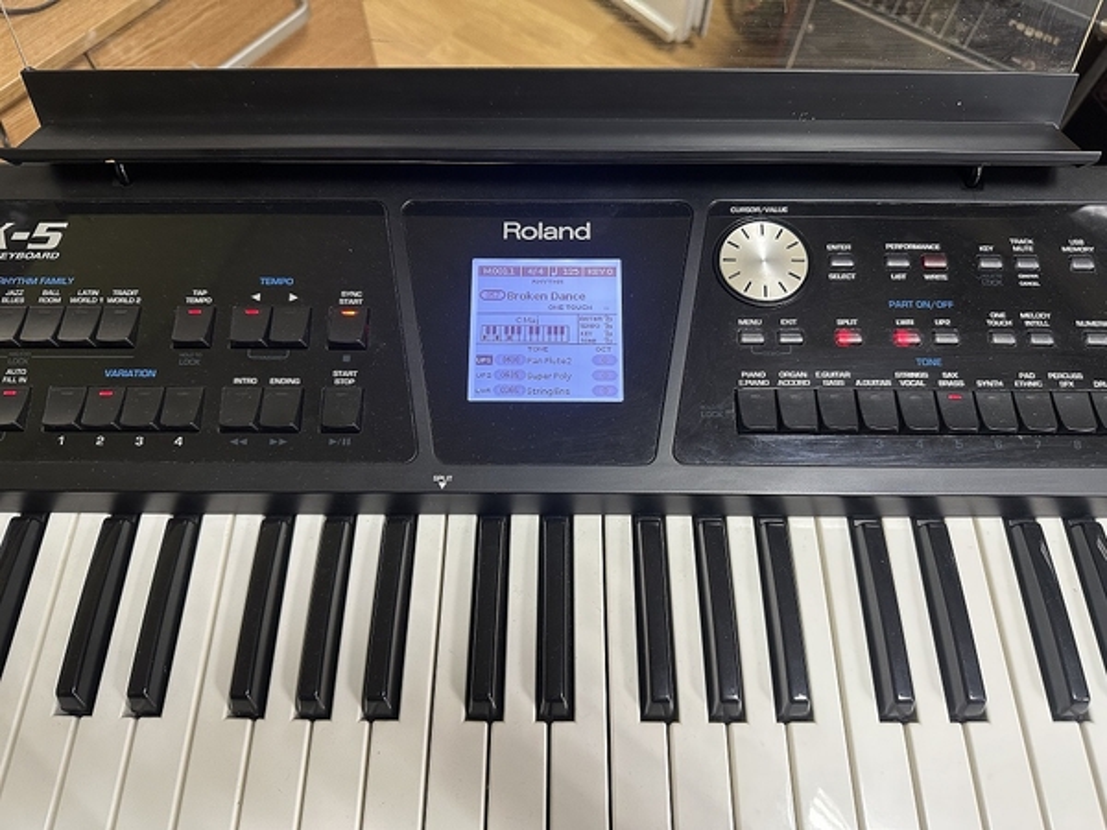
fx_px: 768
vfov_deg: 56.8
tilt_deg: -63.6
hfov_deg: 71.6
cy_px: 415
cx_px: 554
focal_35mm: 24
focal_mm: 6.86
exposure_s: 1/50
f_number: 1.78
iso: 250
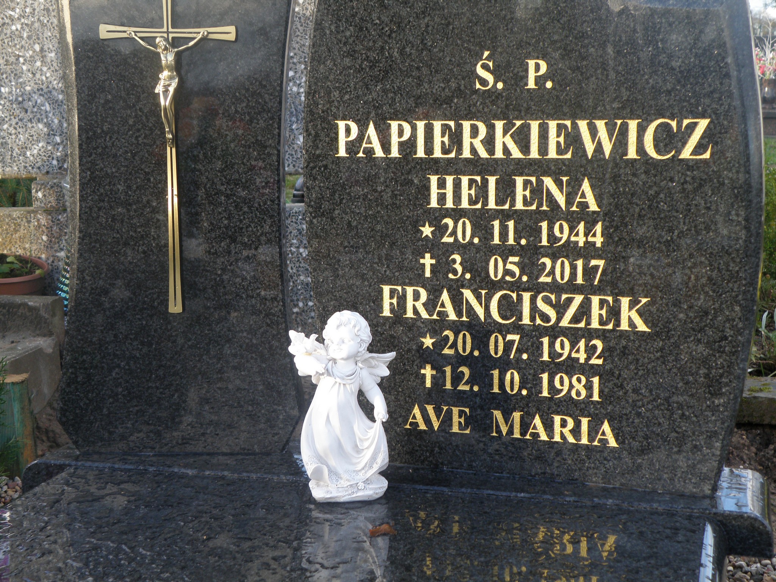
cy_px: 291
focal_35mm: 60
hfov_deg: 32.2
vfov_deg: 24.4
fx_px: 1345
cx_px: 388
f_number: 3.6
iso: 64
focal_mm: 10.66
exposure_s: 1/80
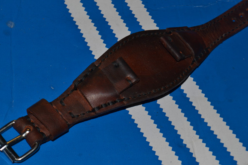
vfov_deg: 16.6
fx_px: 568
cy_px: 82
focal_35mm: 82
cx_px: 124
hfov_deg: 24.6
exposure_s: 1/60
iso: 100
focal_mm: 55
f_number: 8
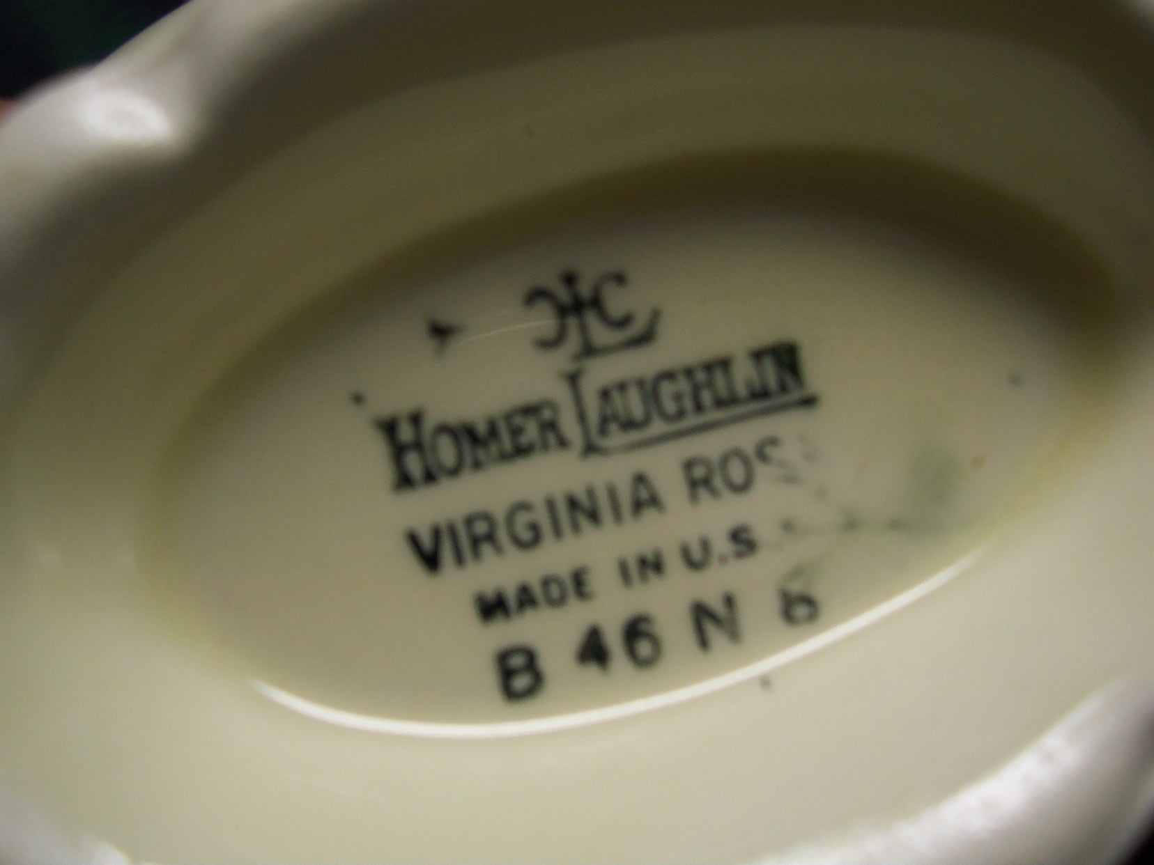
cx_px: 577
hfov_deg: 50.1
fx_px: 1233
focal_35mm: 37
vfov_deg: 38.7
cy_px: 432
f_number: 2.8
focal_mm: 5.6
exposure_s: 1/90
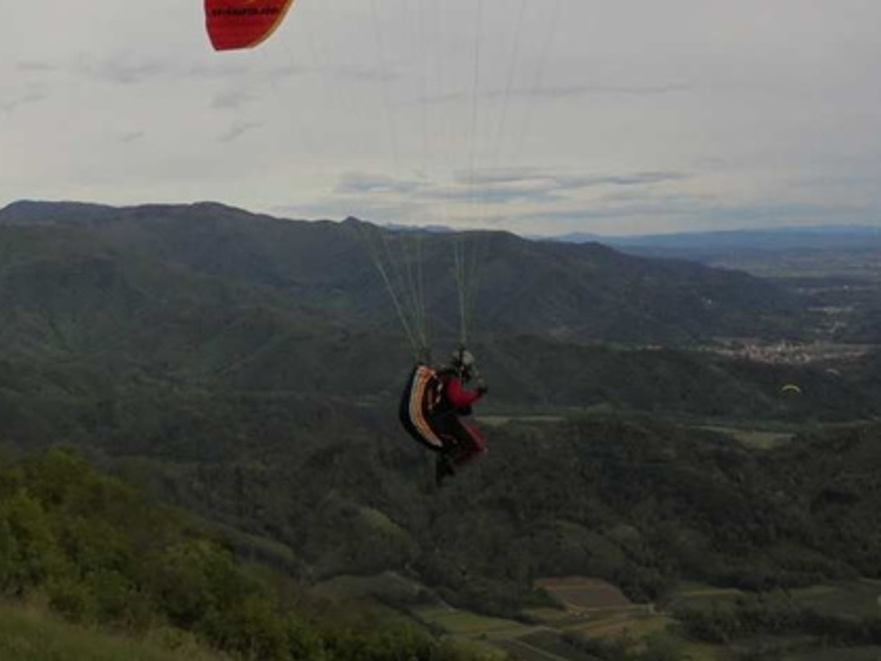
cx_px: 279
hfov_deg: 38.4
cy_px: 67
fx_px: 1247
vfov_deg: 28.5
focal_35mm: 49
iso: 100
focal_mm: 4.6
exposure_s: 1/1250
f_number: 3.5
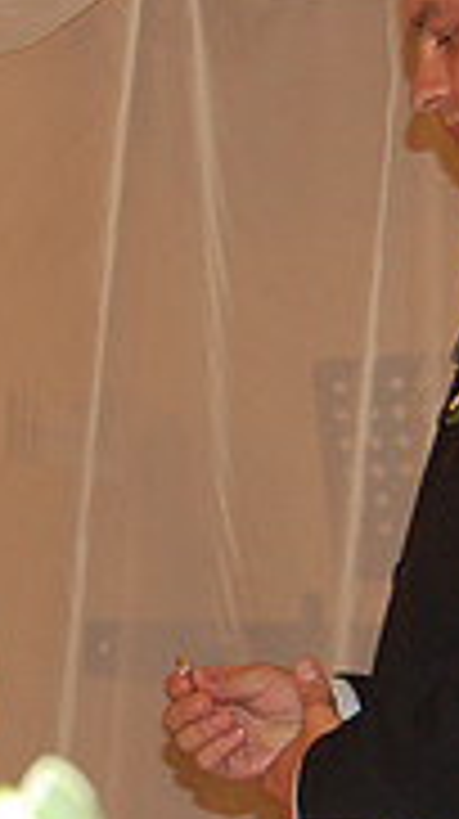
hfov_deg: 7.5
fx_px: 3472
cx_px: -117
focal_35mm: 160
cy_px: 562
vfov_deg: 13.4
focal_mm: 32
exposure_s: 1/60
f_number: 4.5
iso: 400
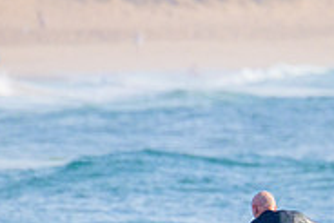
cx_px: 266
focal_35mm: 2633
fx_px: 24447
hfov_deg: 0.8
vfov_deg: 0.5
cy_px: 286
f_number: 13
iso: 1400
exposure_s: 1/2000
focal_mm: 800
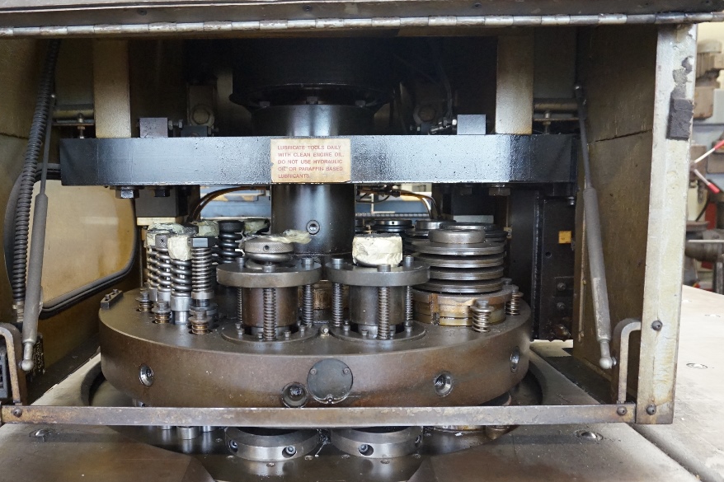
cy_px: 255
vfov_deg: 46.4
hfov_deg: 65.2
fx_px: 563
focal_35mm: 28
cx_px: 310
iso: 2500
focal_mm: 16
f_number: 3.5
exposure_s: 1/160
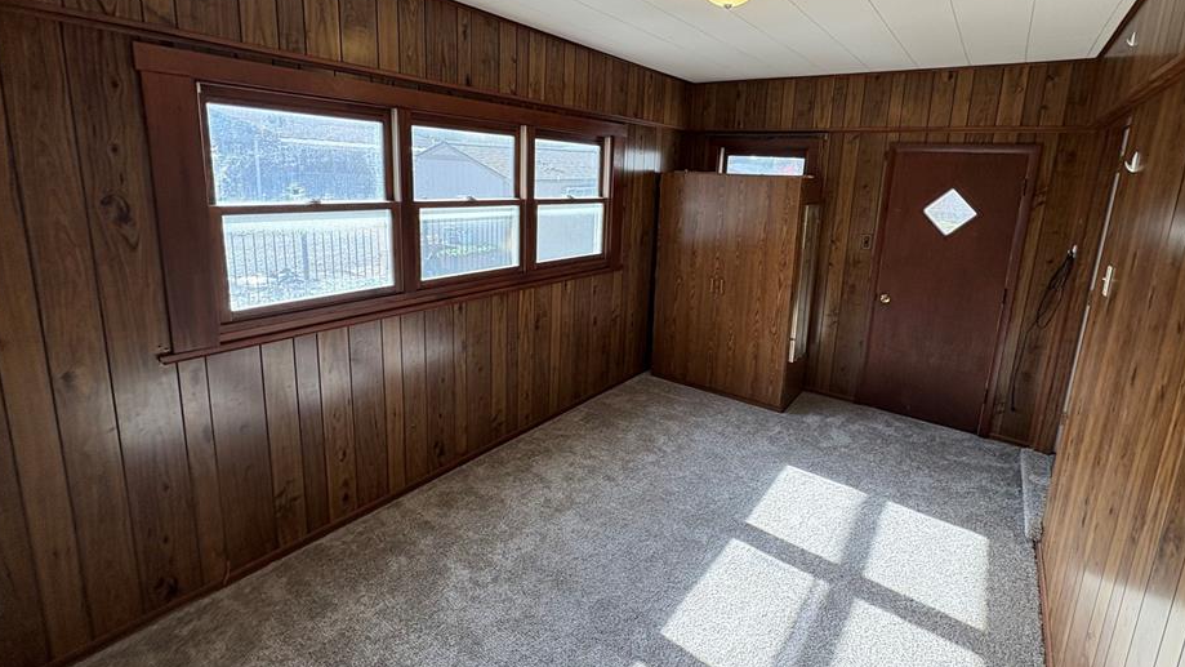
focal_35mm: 17
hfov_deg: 95.7
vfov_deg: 63.4
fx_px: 534
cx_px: 643
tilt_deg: -8.9
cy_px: 270
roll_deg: -3.2
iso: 125
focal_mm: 2.22
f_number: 2.2
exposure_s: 1/128
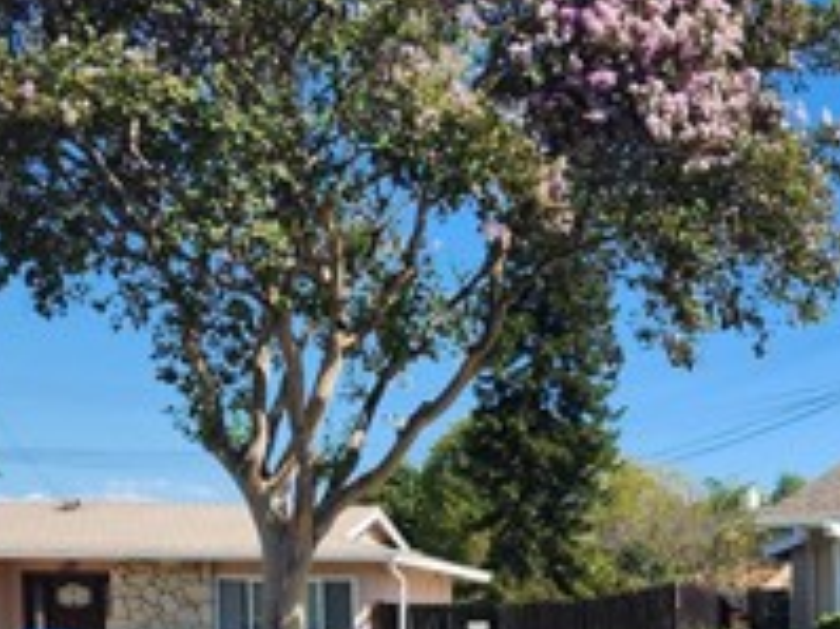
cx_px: 984
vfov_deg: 18.8
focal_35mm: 74
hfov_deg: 24.2
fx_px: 1795
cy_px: 747
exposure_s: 1/825
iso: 12
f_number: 1.8
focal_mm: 6.4
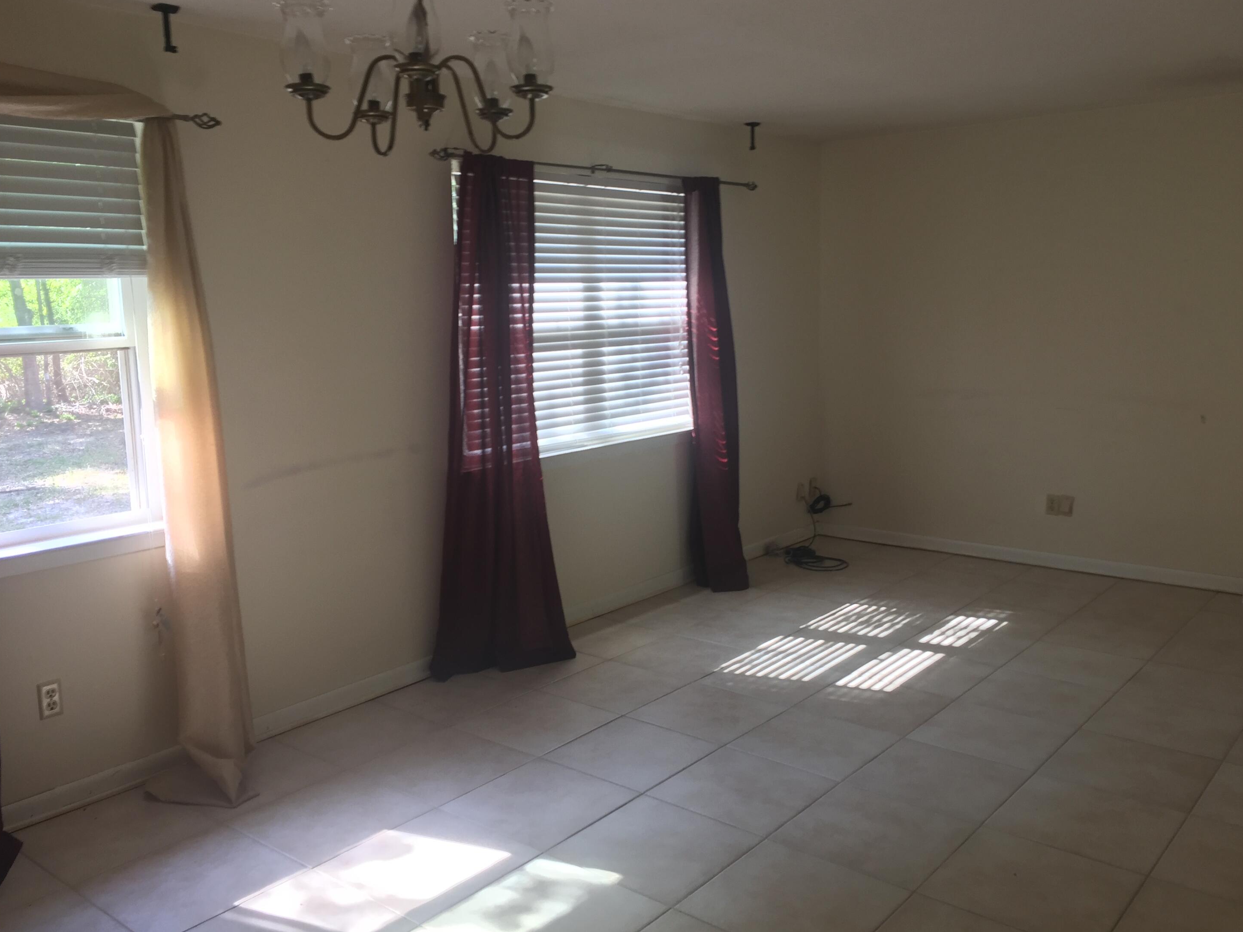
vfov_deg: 46.8
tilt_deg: -8.9
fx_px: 1077
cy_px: 458
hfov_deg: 60.0
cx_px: 630
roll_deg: +0.5
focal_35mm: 30
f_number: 2.2
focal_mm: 4.15
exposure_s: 1/30
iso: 32
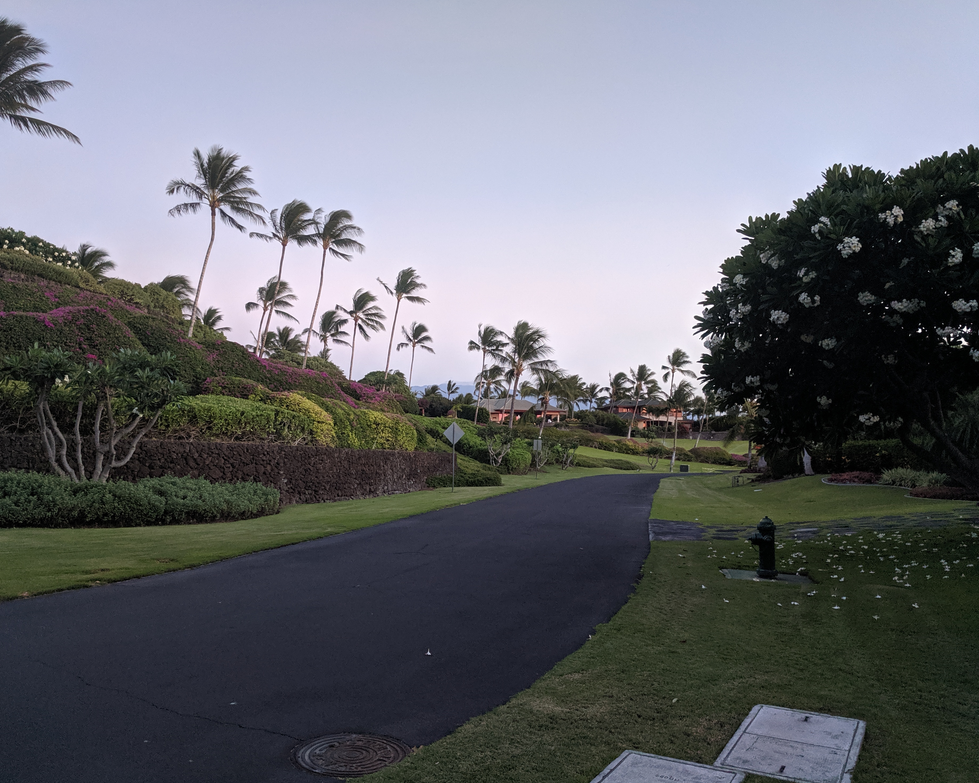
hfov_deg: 62.1
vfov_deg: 51.5
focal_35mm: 28
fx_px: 811
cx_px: 441
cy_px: 398
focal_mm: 4.67
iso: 540
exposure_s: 1/60
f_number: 2
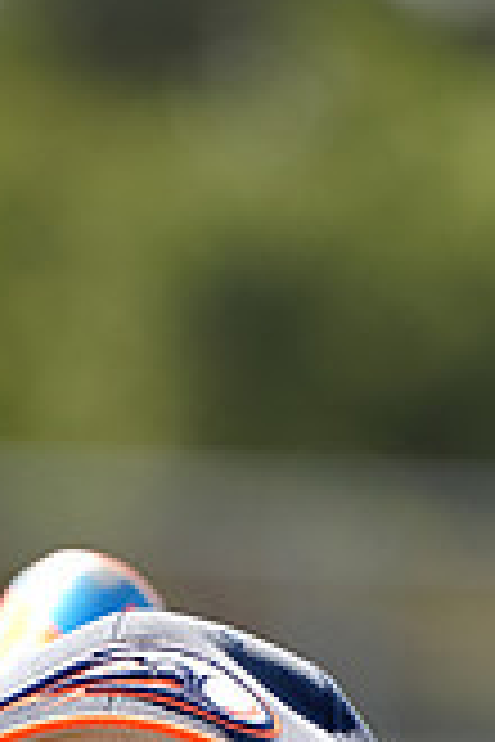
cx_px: -20
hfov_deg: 2.0
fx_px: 14478
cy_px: 1277
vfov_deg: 2.9
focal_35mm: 702
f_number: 4
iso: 50
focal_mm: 200
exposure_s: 1/250
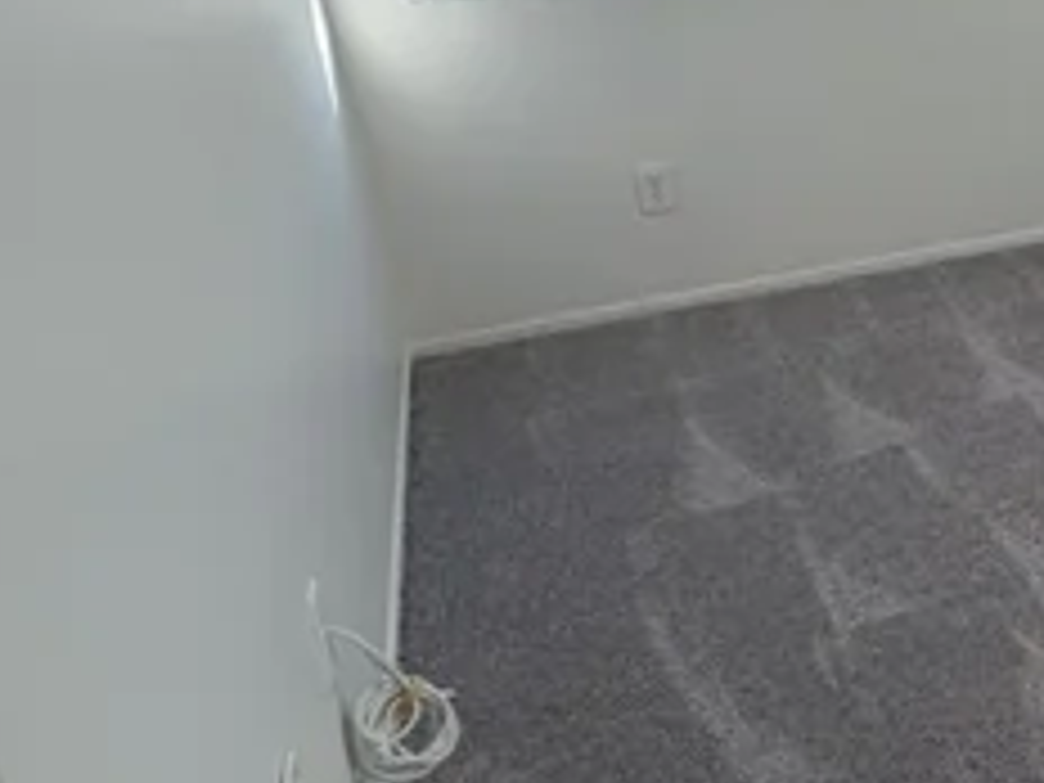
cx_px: 1501
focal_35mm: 45
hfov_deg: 29.3
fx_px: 1357
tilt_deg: -16.1
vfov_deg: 31.6
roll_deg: -0.4
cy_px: 189
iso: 40
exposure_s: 1/163
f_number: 2.2
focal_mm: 2.22
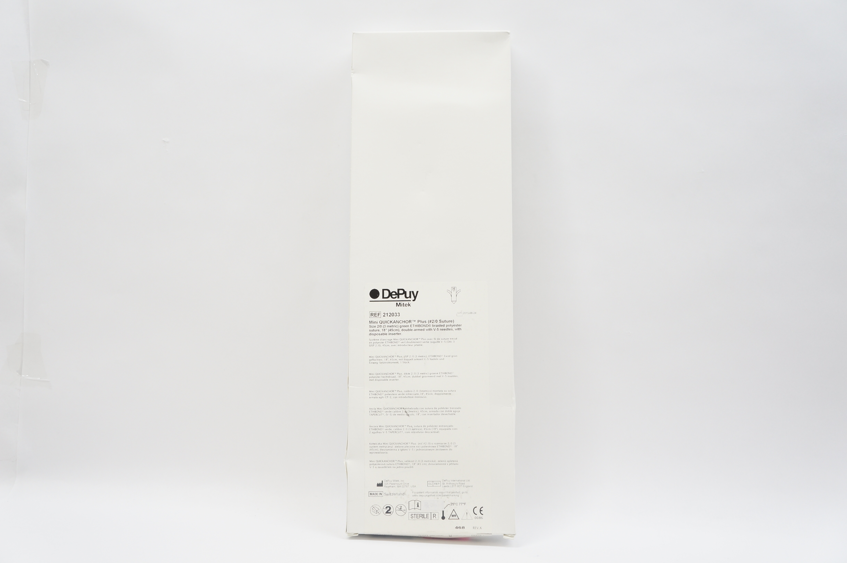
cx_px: 424
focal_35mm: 40
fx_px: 952
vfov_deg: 32.9
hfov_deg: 48.0
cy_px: 282
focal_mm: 27
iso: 400
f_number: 5
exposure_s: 1/80
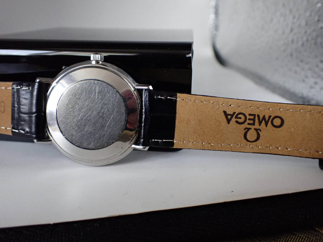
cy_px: 121
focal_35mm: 30
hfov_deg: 60.0
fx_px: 280
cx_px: 162
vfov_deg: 46.8
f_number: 2.3
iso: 800
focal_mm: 5.4
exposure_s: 1/100
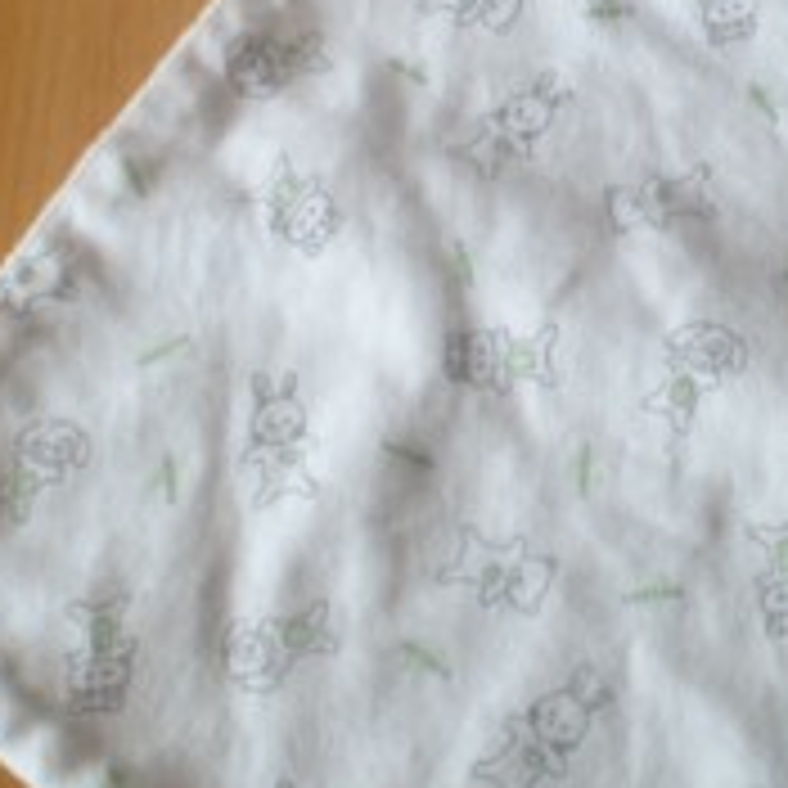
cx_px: 635
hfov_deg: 17.3
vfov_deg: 17.4
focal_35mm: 100
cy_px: 270
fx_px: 2575
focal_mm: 6.3
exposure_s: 1/118
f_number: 3.1
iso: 64
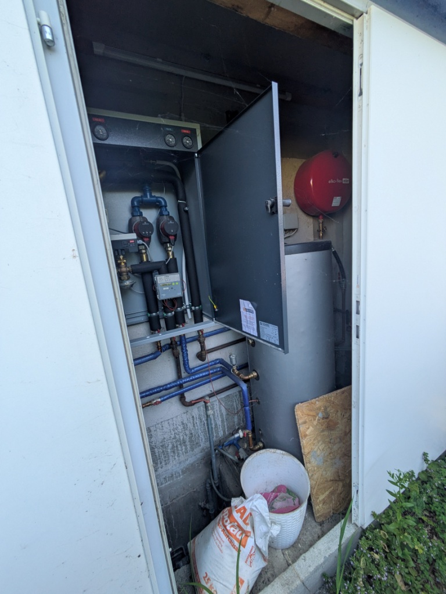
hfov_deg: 85.7
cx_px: 223
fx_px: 240
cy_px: 297
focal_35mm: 14
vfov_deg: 102.0
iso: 51
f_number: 2.2
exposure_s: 1/100
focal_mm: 1.83
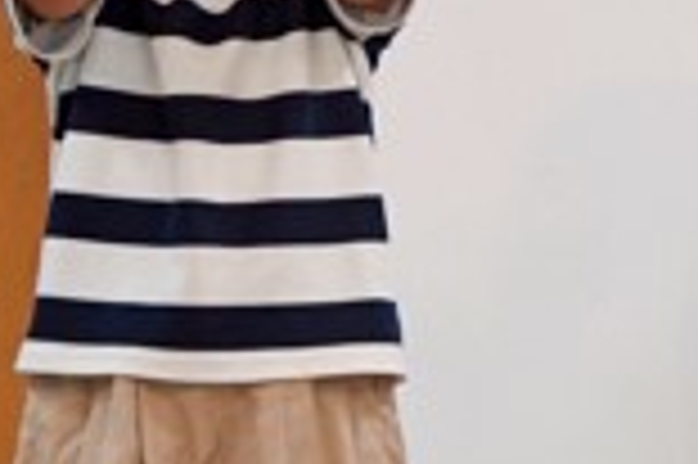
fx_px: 16211
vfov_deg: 1.6
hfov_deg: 2.5
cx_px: 1382
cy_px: 716
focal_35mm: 837
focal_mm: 144
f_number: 4
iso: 800
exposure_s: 1/160
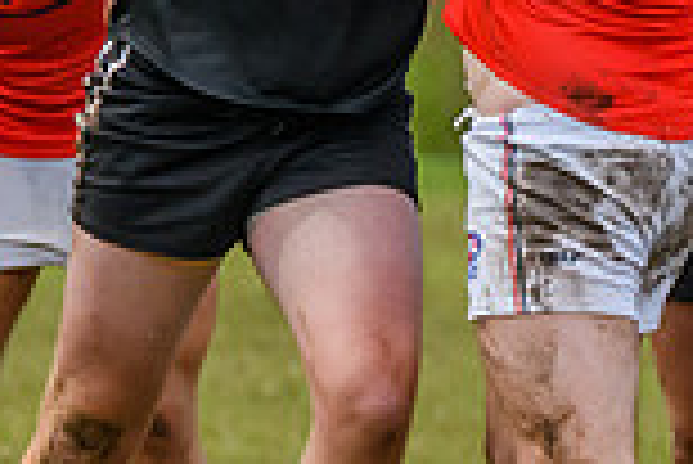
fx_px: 57591
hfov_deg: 0.7
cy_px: 411
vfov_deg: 0.5
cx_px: 658
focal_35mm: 2989
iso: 1100
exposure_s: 1/2000
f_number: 6
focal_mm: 400
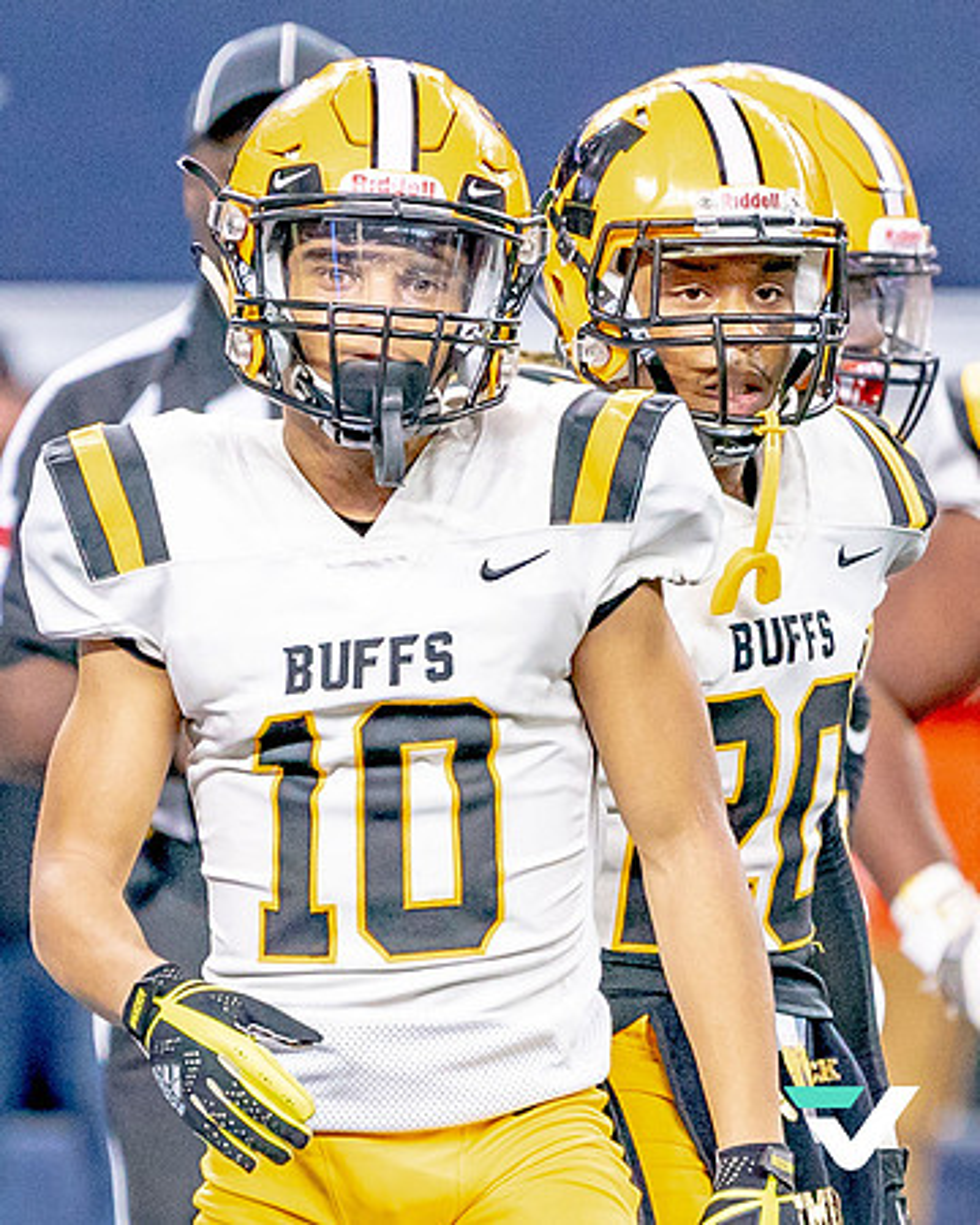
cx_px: 522
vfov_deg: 1.8
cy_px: 733
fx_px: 38388
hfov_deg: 1.5
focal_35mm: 1059
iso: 5000
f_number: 5.6
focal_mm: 400
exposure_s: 1/1000
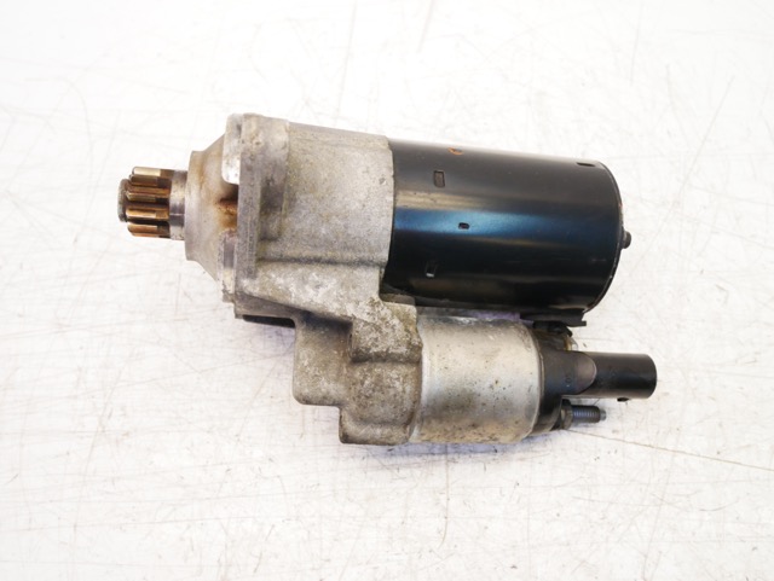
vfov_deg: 46.9
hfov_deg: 59.9
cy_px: 290
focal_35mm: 30
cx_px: 387
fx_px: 671
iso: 640
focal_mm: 15
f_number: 3.8
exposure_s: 1/60
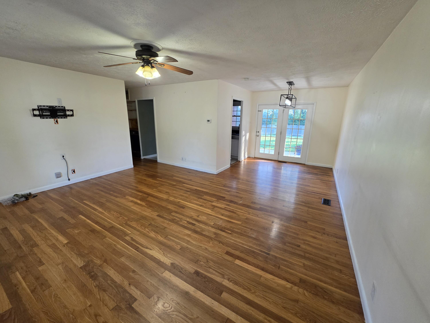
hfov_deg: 106.2
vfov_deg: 89.9
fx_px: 161
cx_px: 215
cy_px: 162
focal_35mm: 13
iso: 200
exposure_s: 1/120
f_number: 1.9
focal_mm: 2.2
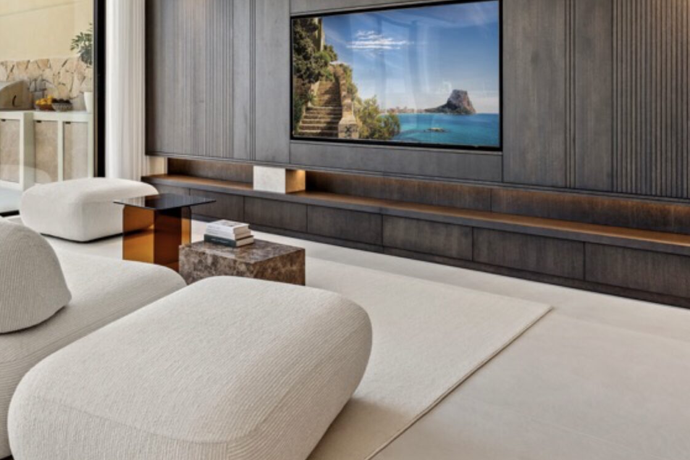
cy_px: 105
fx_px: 636
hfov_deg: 56.1
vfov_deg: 38.6
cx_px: 246
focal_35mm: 33
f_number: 9
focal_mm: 18.1
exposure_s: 1/6
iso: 160
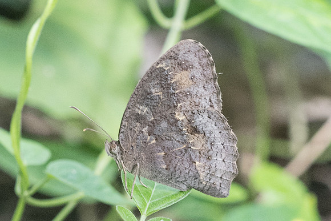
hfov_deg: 2.6
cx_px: 162
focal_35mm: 779
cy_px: 131
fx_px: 7168
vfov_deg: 1.8
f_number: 5.6
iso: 800
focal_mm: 150
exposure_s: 1/160
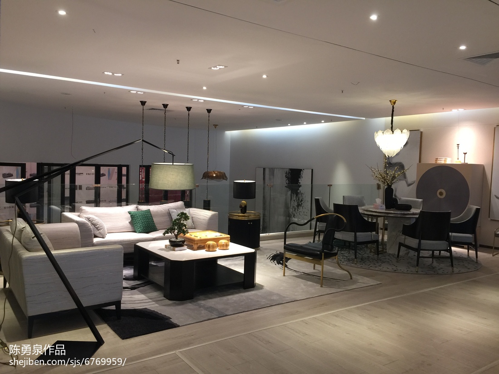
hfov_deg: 61.7
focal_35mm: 29
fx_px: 418
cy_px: 187
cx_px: 250
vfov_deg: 48.2
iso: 50
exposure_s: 1/17
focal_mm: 4.15
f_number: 2.2
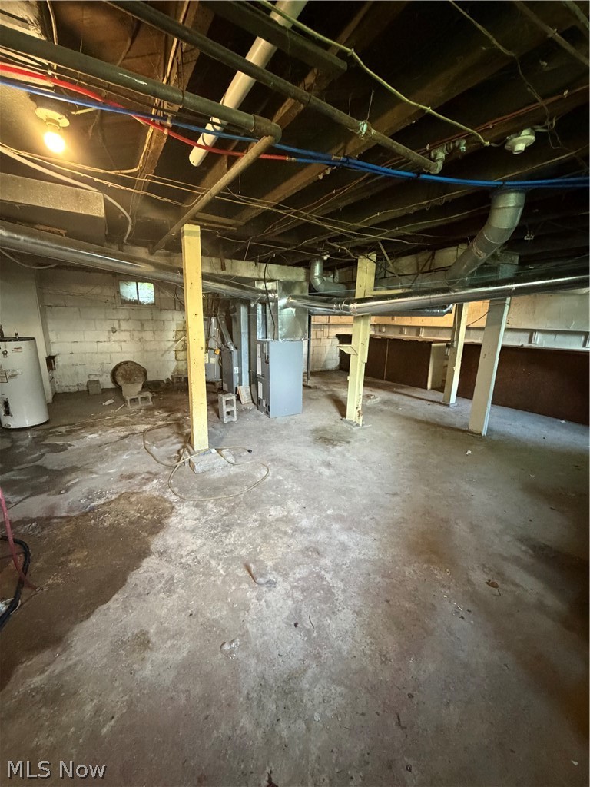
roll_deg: -1.7
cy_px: 394
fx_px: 318
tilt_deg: -11.6
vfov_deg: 102.1
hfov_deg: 85.7
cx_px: 295
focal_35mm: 14
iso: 1250
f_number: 2.2
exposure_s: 1/40
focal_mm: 2.22
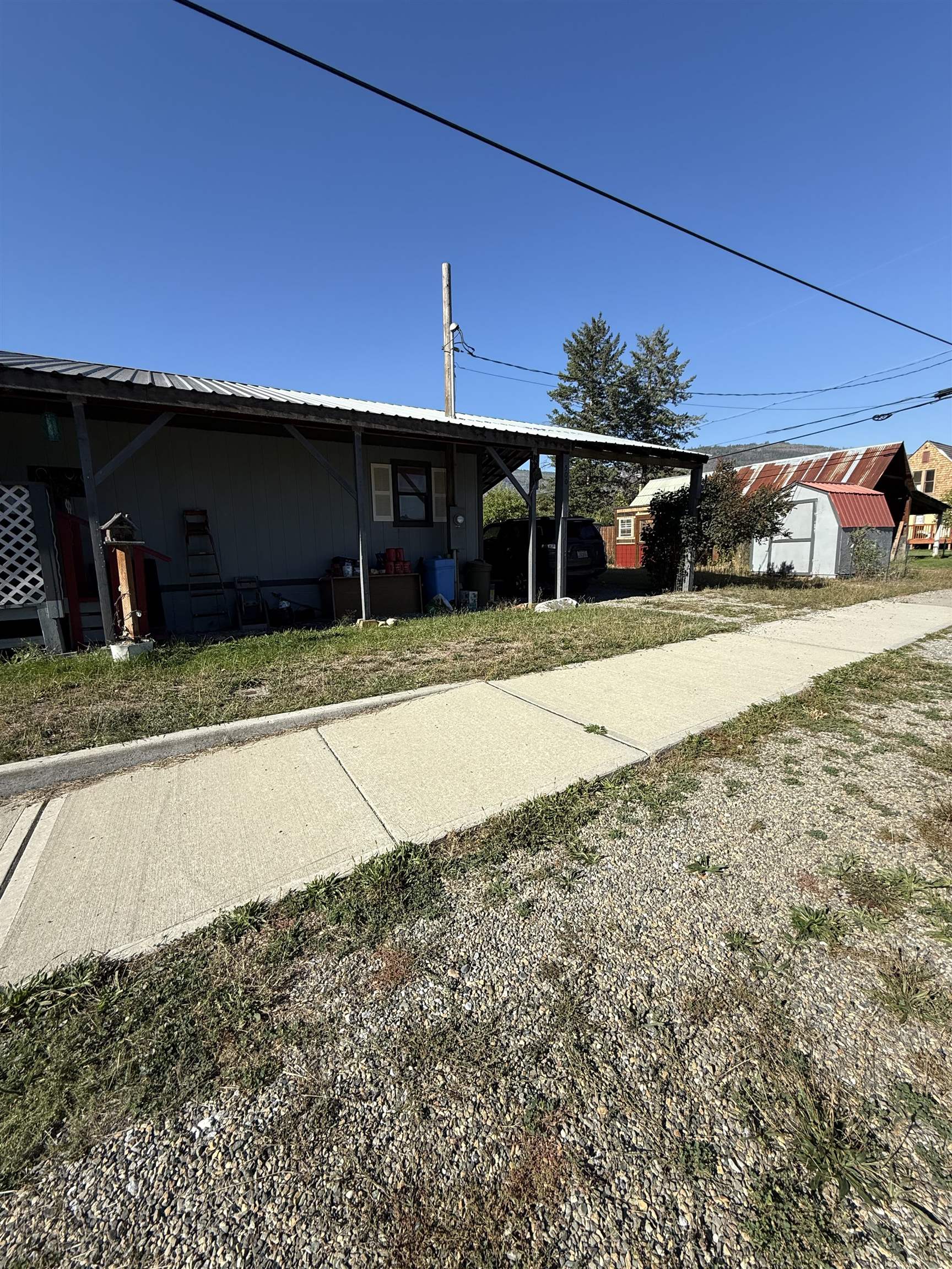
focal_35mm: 14
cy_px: 634
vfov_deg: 102.1
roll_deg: +1.4
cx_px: 476
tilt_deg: -7.7
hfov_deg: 85.7
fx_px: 513
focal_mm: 2.22
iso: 50
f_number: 2.2
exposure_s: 1/2092
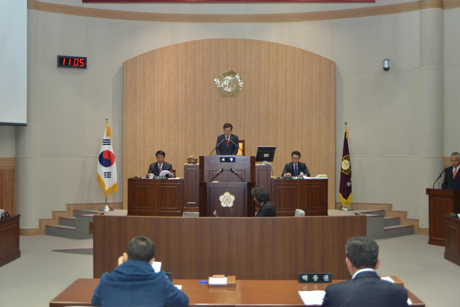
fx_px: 511
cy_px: 154
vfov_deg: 33.4
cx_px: 230
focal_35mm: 40
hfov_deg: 48.5
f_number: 4.2
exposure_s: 1/80
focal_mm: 40
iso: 800
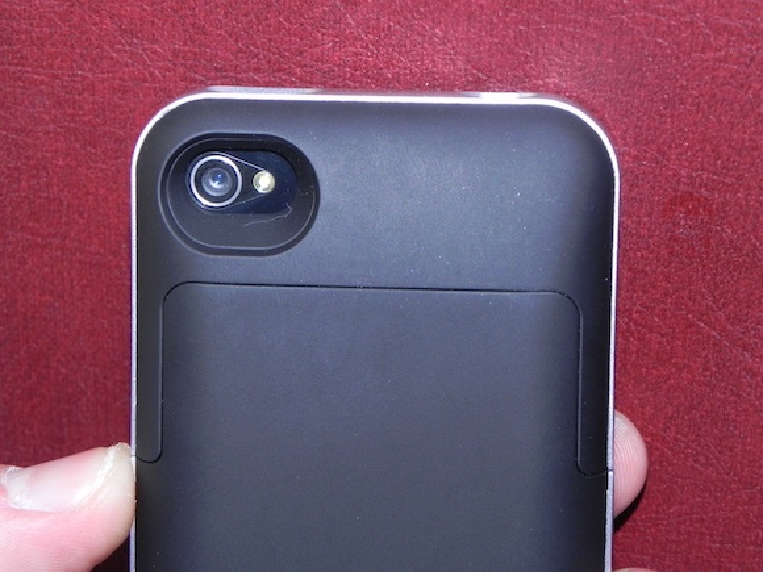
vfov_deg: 14.1
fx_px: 2314
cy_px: 286
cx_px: 382
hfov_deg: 18.7
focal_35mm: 105
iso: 160
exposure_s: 1/125
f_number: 4.5
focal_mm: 18.8
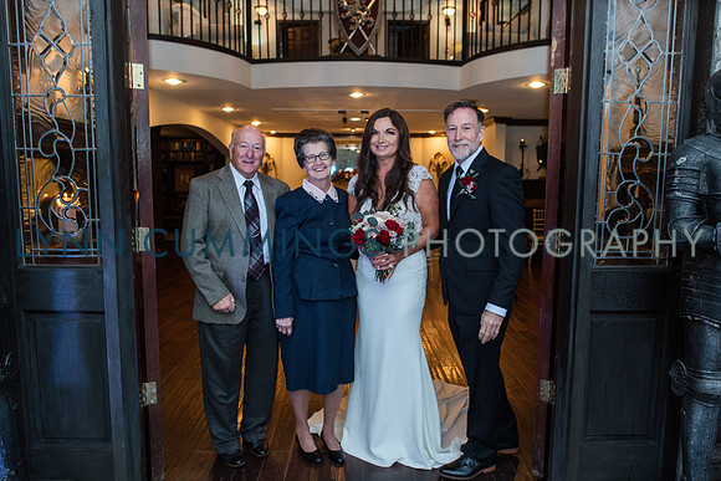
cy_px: 237
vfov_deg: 51.4
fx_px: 500
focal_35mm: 25
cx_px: 365
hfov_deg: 71.6
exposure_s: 1/200
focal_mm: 24
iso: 640
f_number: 3.2
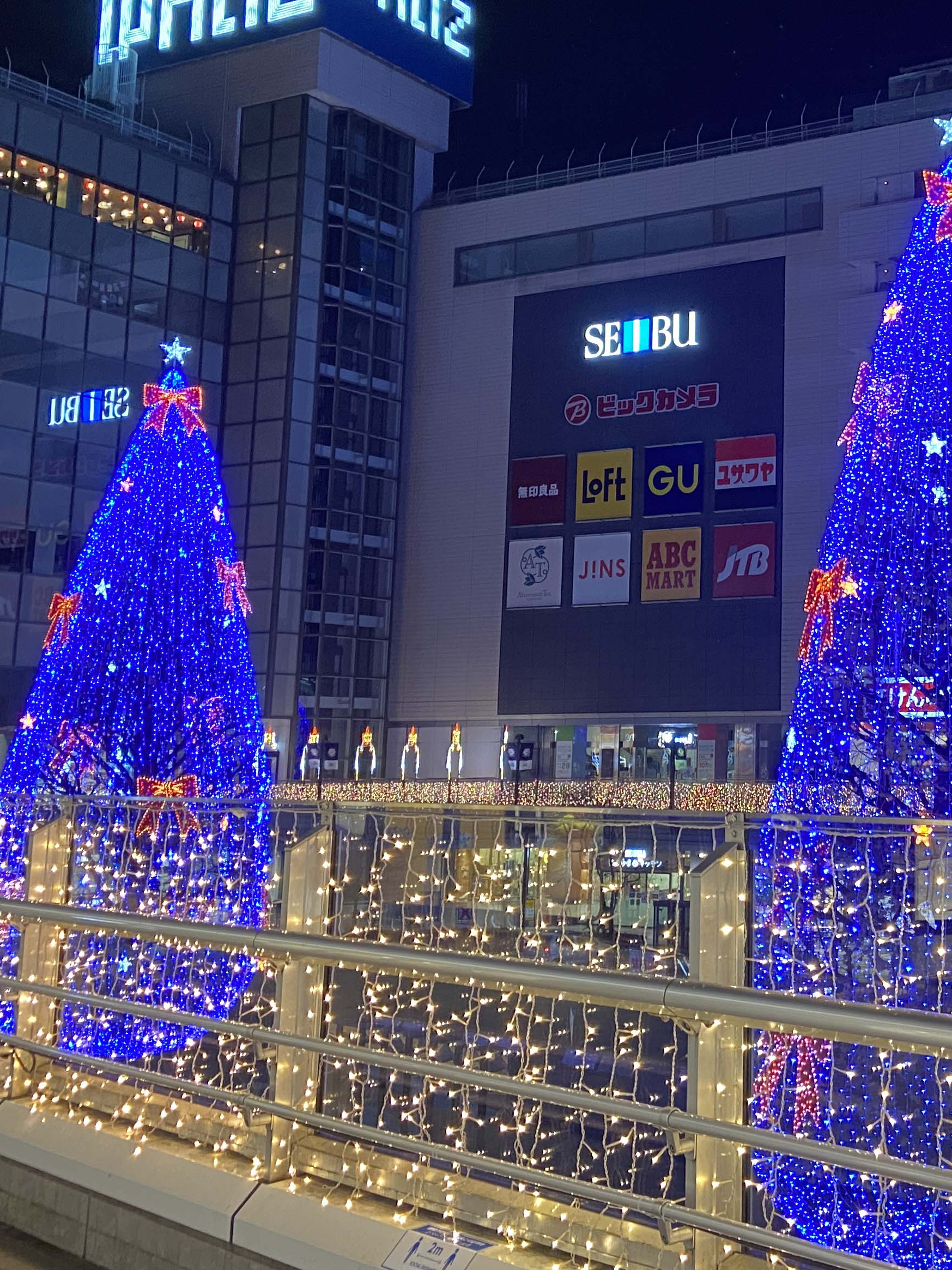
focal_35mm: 45
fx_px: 1650
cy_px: 498
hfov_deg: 30.6
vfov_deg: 41.8
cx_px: 870
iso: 400
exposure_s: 1/50
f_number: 1.8
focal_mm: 4.25
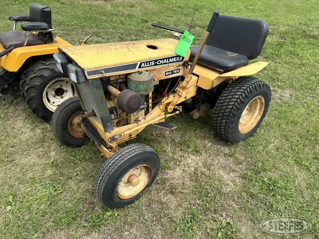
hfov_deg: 71.6
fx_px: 221
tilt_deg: -35.1
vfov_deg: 56.8
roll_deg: +2.4
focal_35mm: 24
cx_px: 160
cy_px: 120
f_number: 1.78
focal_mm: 6.86
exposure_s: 1/2660
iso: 80
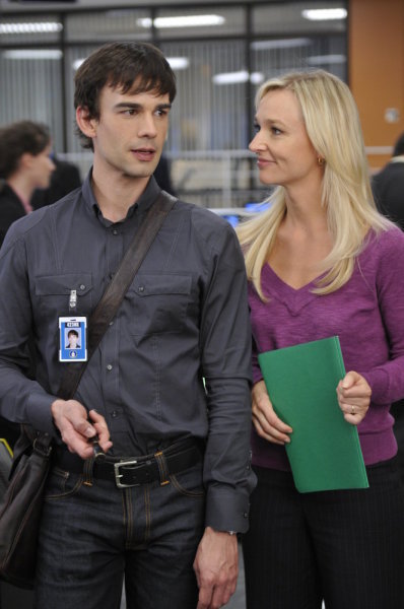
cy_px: 304
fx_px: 1520
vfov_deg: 22.7
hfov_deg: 15.1
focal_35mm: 90
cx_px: 202
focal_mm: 60
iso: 1000
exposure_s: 1/50
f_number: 2.8
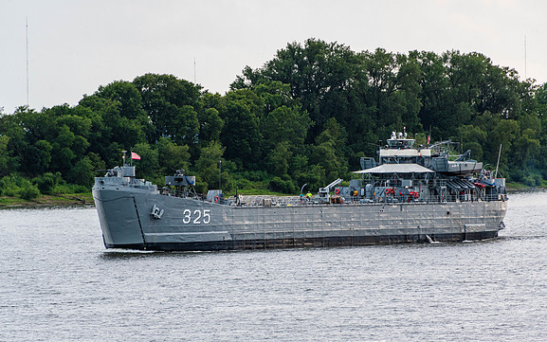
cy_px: 182
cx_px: 274
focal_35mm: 311
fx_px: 4638
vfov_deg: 4.2
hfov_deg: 6.8
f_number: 8
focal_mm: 300
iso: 900
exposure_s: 1/160
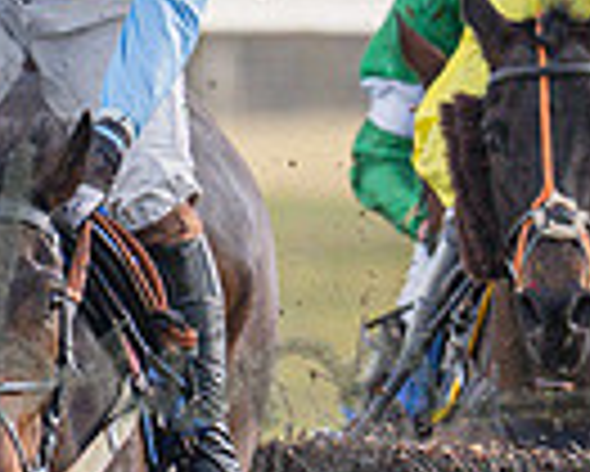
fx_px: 55744
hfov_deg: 0.6
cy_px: 100
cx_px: -189
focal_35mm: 3190
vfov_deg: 0.5
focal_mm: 400
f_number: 5
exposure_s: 1/2000
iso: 800
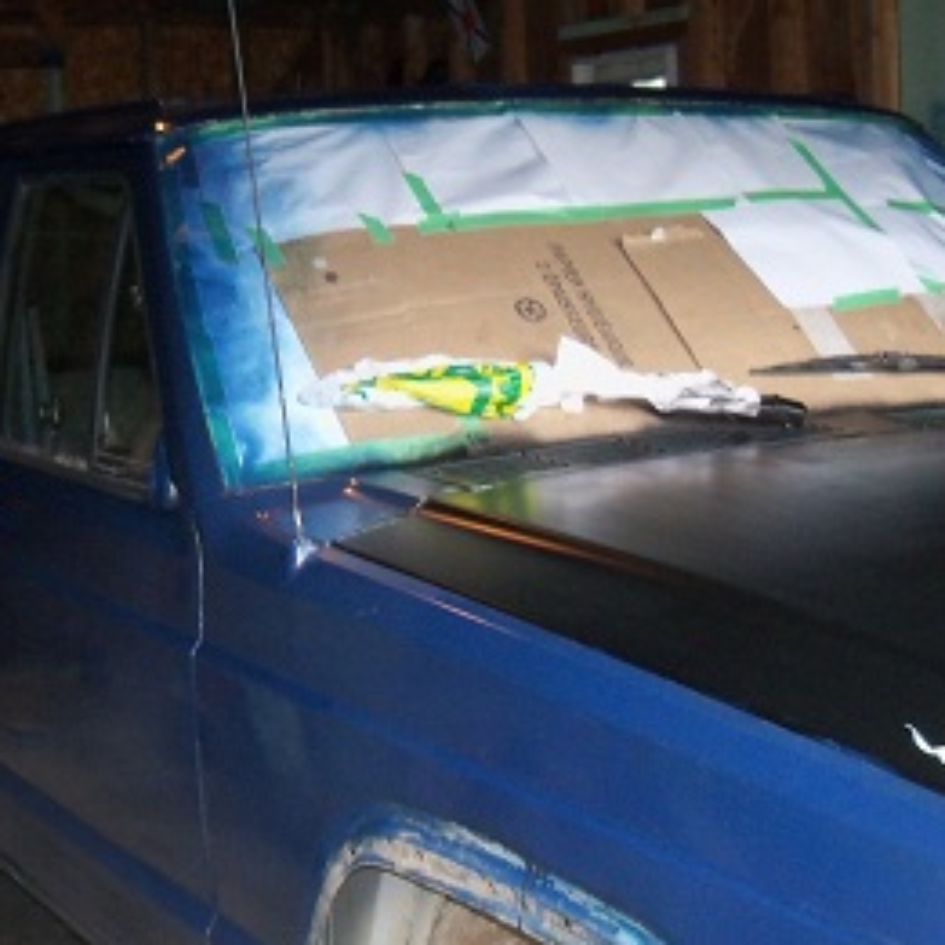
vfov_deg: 26.5
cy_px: 505
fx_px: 2008
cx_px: 261
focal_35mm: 65
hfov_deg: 26.2
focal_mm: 6.2
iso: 200
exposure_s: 1/30
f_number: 3.5
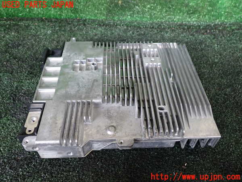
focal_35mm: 30
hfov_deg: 60.0
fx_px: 210
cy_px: 91
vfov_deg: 46.8
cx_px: 121
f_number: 2.3
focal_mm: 5.4
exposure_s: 1/30
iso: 400
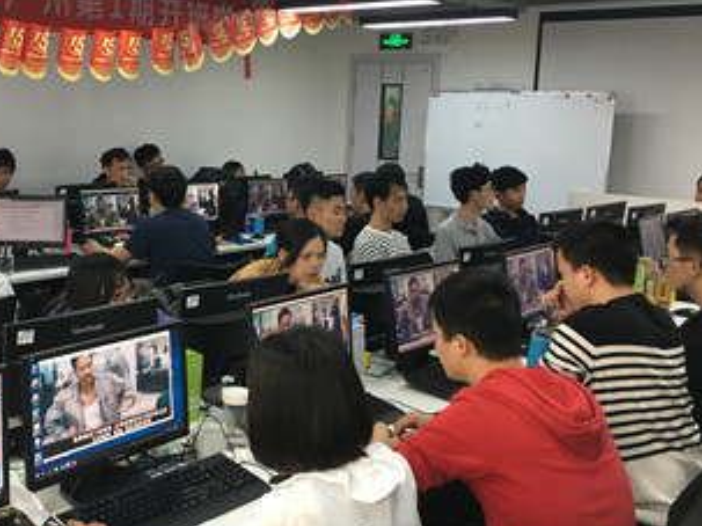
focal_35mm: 43
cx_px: 227
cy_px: 203
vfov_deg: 33.4
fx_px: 872
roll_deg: -2.3
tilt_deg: -6.9
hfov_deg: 43.2
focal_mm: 4.15
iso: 64
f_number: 2.2
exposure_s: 1/33
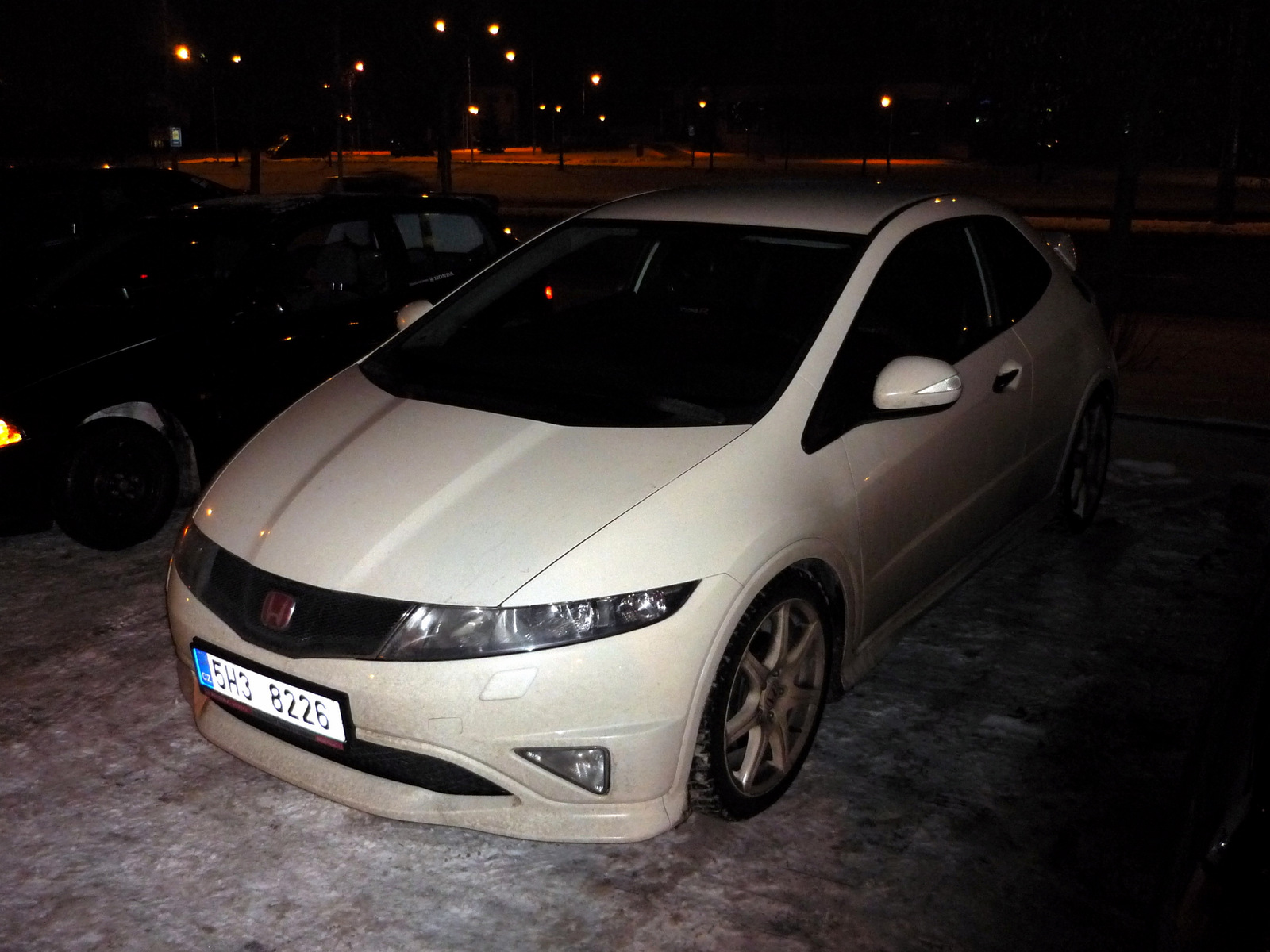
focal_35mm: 33
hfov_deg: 55.4
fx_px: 1211
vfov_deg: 42.9
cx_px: 635
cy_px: 476
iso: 400
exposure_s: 1/30
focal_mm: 5.5
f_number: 2.8
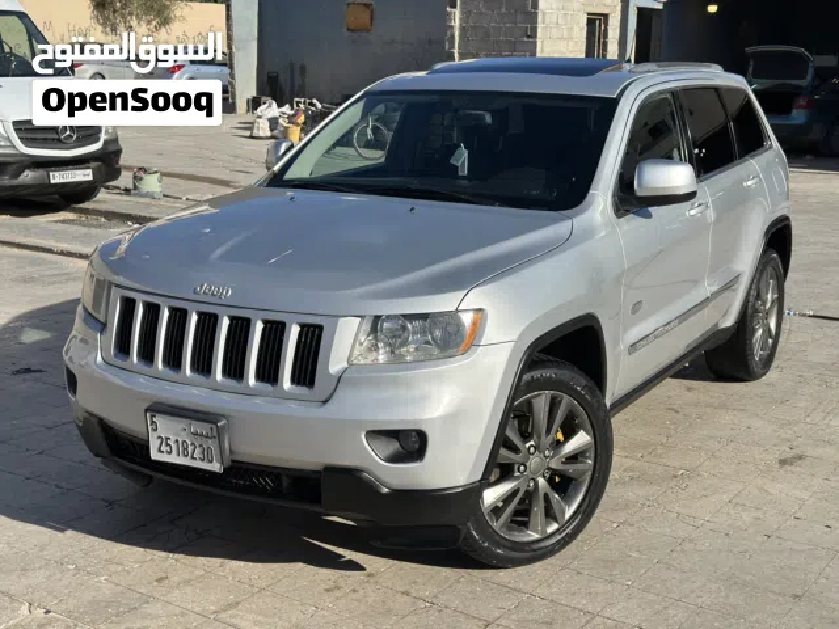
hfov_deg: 39.7
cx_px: 420
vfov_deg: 30.3
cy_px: 314
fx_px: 1163
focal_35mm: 48
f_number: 1.78
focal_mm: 6.86
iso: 100
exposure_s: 1/7092
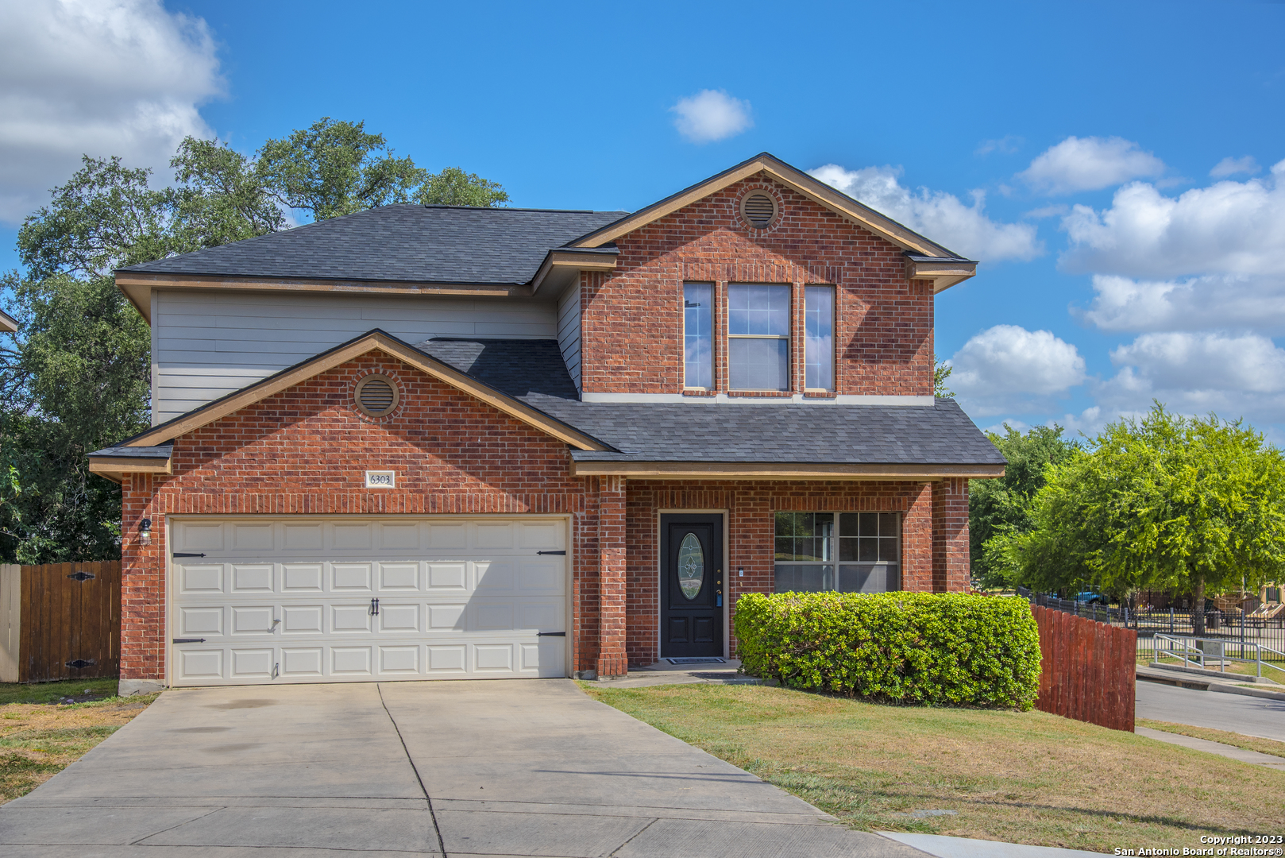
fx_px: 1714
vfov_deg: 28.1
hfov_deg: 41.1
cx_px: 642
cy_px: 429
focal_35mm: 48
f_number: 6.7
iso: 320
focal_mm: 48
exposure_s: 1/1000
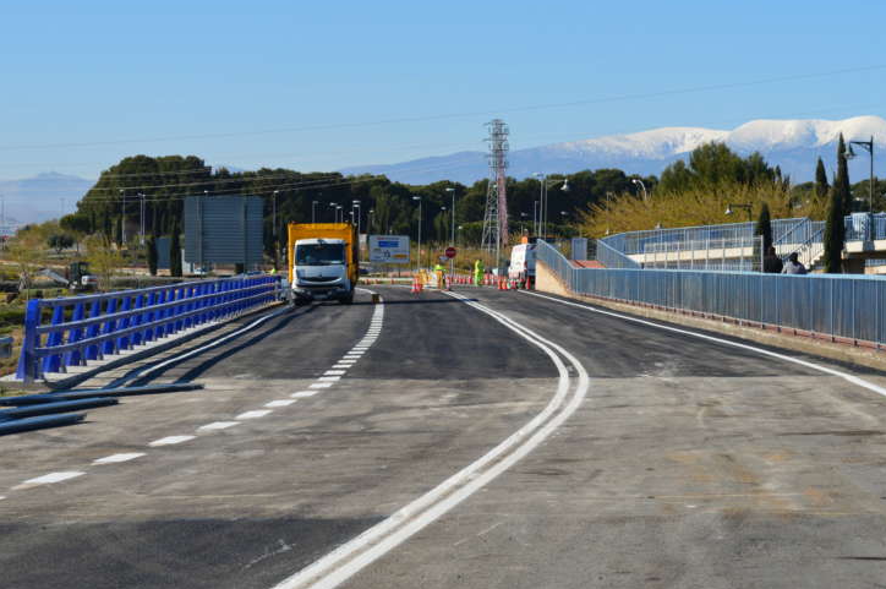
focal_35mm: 103
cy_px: 234
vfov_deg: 13.3
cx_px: 491
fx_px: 2523
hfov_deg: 19.9
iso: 280
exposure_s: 1/500
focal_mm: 55
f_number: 11
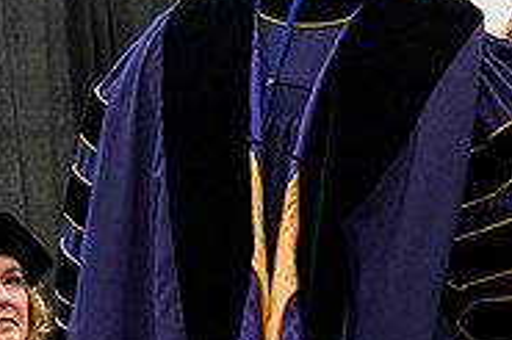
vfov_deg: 5.1
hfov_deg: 7.6
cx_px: 390
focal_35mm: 270
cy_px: 95
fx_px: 3837
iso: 4000
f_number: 4.5
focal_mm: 86
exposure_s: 1/200
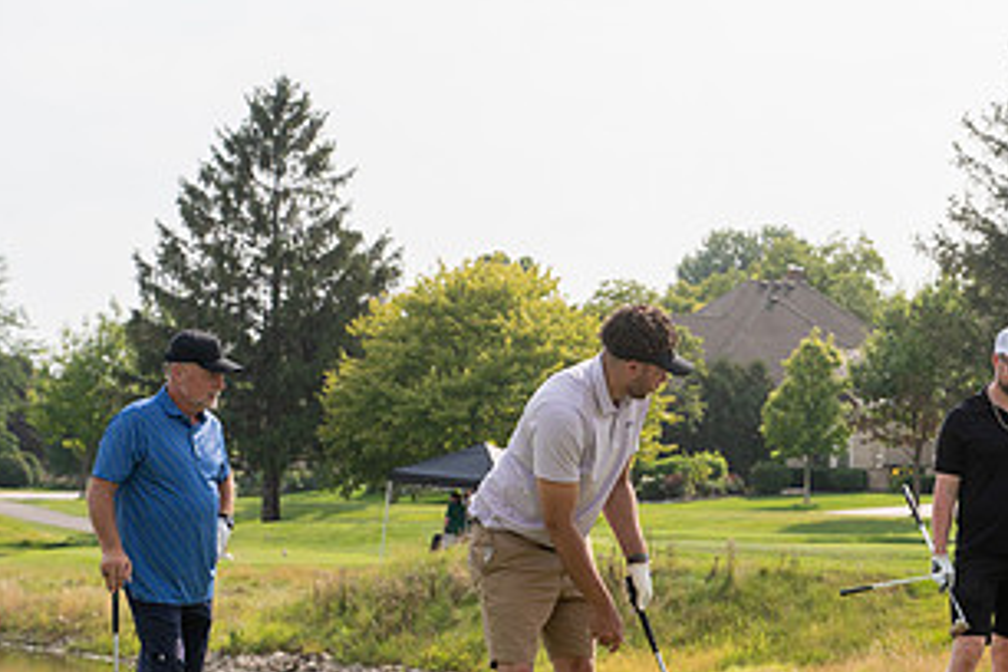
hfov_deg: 15.3
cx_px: 873
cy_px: 453
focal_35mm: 133
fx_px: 3724
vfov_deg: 10.3
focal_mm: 70
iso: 250
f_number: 6.3
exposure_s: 1/1600
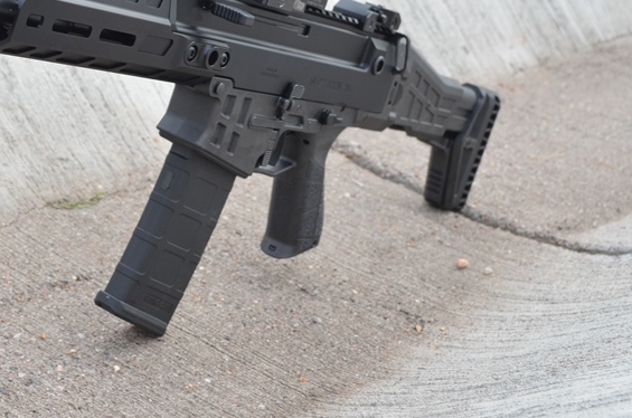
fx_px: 1382
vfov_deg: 17.0
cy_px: 70
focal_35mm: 79
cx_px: 190
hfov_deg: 25.6
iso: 200
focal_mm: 29
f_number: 6.3
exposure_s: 1/160
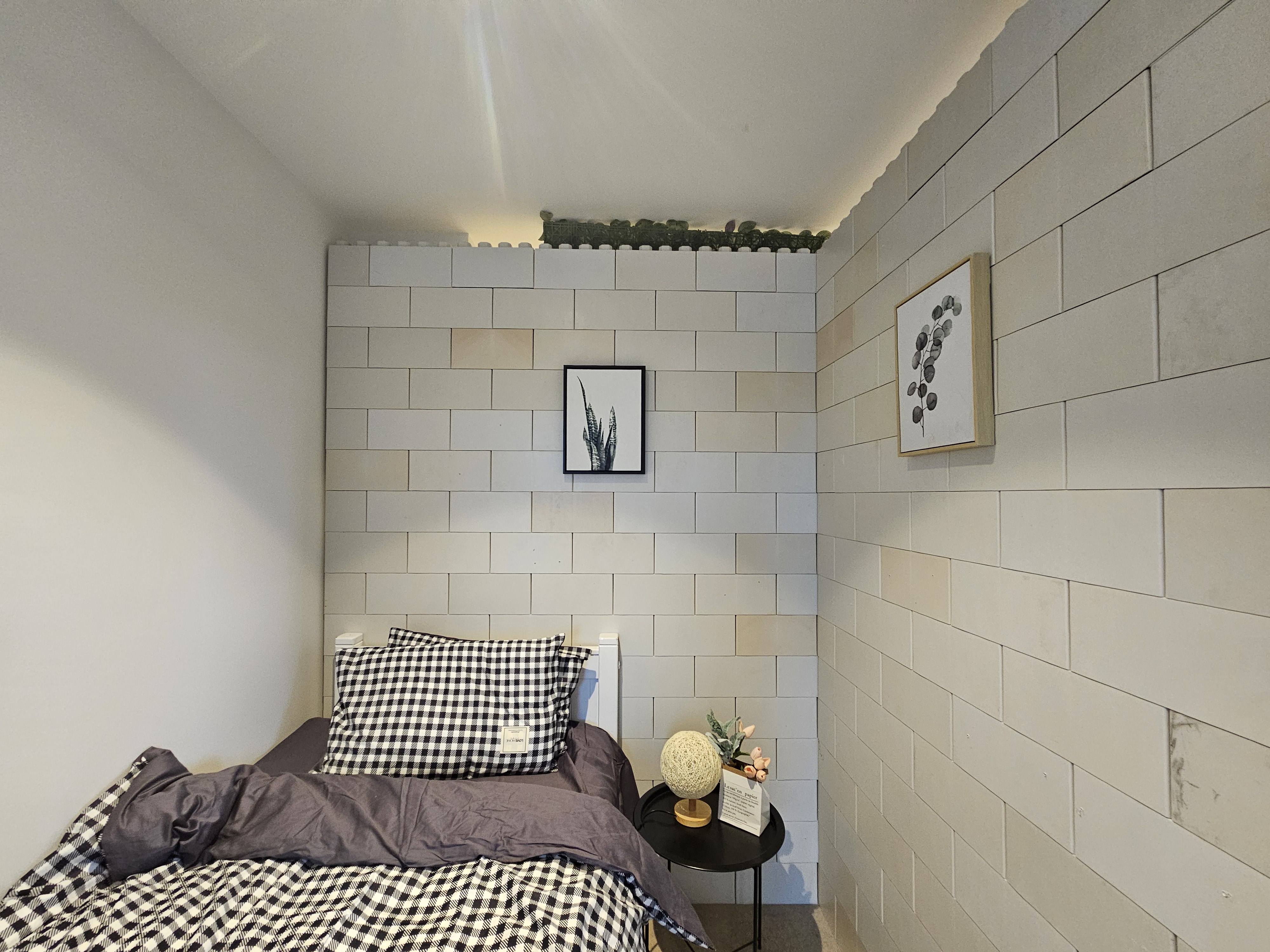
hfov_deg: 106.2
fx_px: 477
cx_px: 635
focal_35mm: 13
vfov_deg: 89.9
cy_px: 476
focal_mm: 2.2
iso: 400
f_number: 2.2
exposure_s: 1/33.3
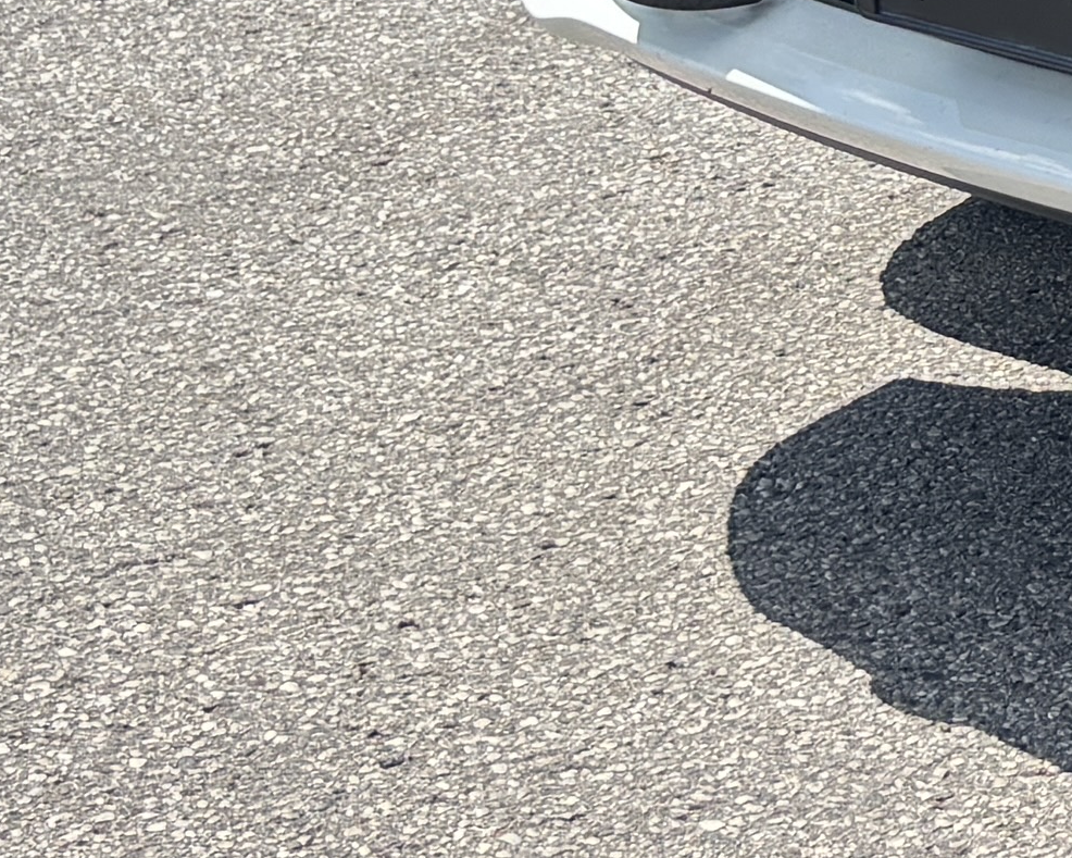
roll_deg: +1.0
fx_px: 4664
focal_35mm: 147
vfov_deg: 10.0
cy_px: -593
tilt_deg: -7.7
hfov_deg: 12.0
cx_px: 1998
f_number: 1.6
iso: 50
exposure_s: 1/935
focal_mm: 5.96
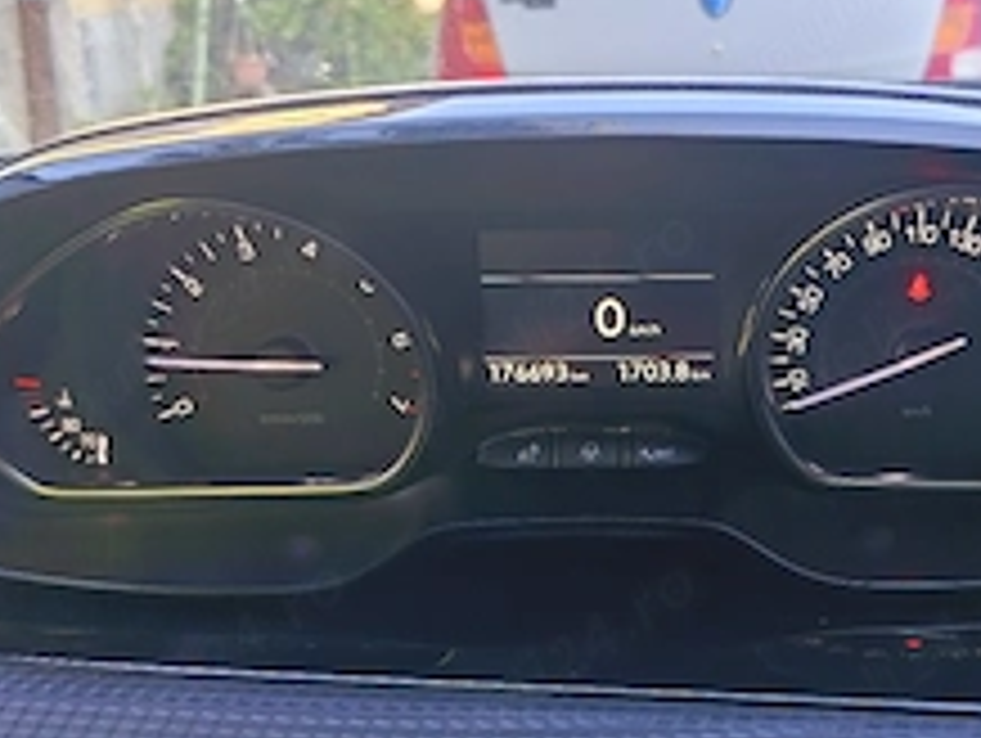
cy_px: 378
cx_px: 639
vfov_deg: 32.9
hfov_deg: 42.4
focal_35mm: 44
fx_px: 1248
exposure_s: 1/60.2
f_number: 1.75
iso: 413
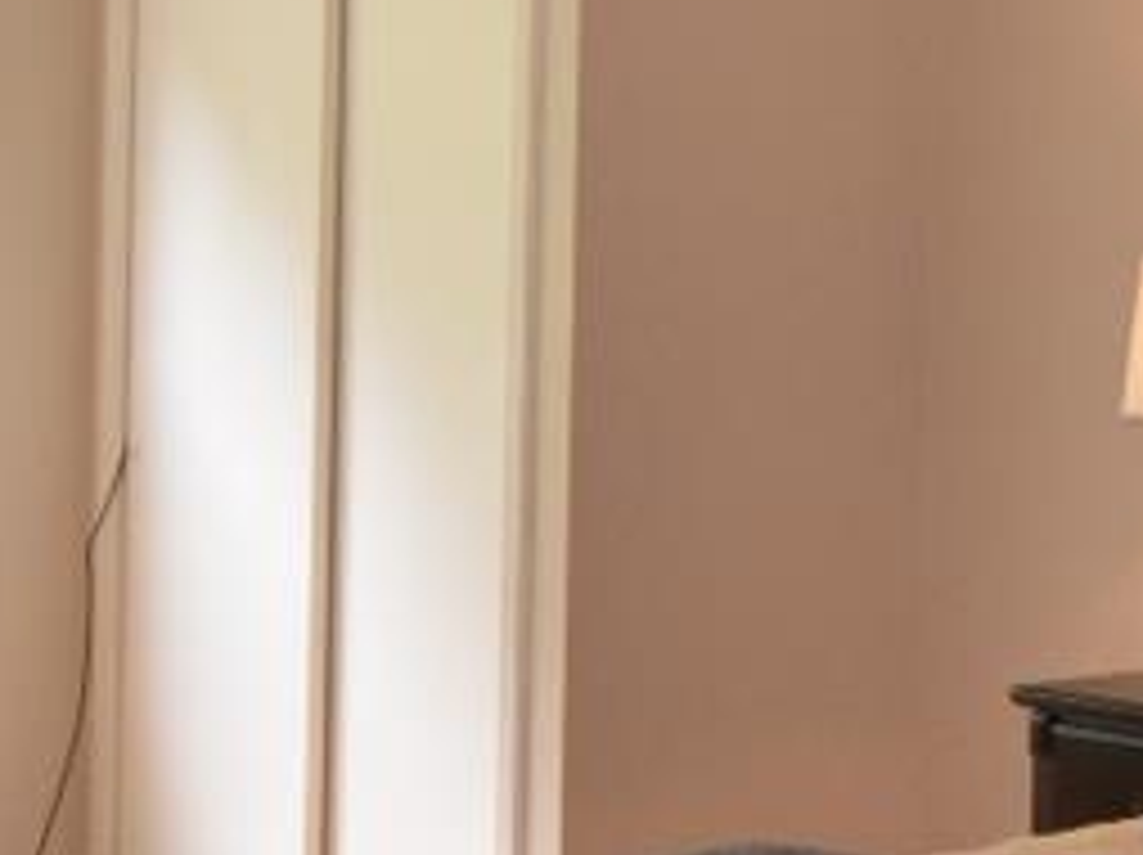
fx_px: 2804
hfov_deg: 20.7
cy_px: 288
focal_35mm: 85
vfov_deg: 17.3
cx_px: 1534
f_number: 4
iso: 500
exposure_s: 1/60
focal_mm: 10
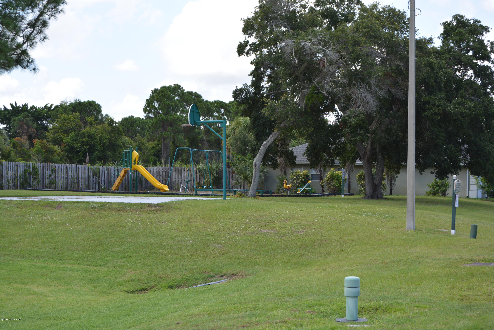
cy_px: 165
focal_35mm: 82
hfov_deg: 24.6
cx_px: 247
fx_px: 1132
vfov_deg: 16.6
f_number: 8
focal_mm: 55
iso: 200
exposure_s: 1/250
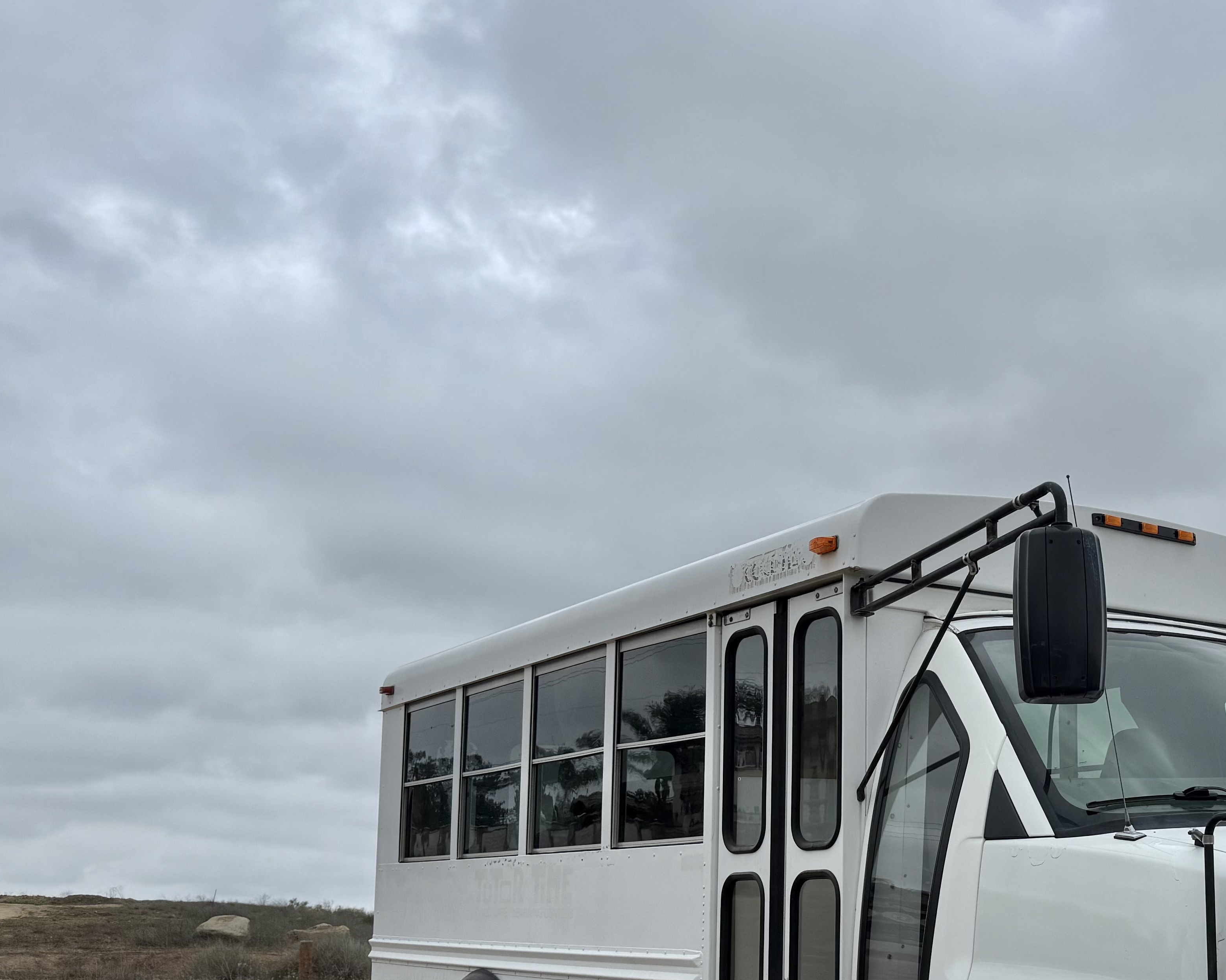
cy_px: 685
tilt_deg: +10.8
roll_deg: +0.1
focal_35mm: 43
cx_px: 1084
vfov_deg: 34.4
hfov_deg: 40.0
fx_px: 1560
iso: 80
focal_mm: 6.76
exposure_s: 1/5714
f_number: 1.78
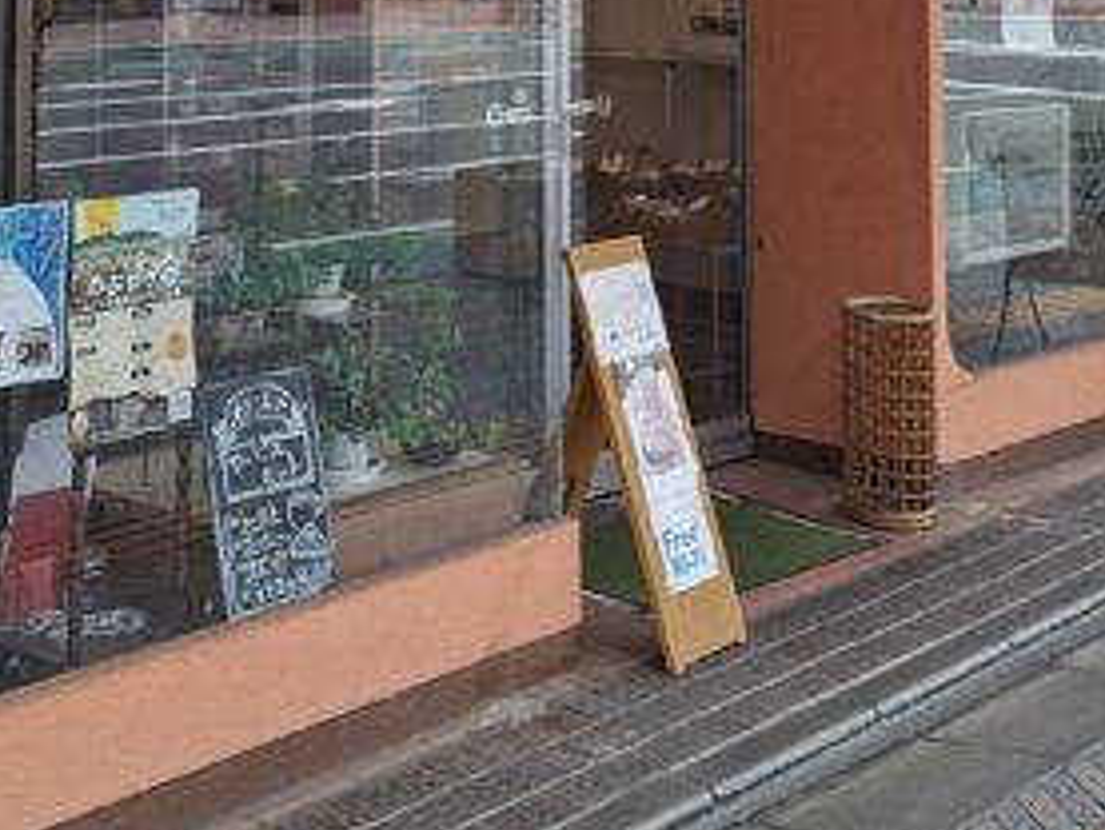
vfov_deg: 21.6
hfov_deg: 30.3
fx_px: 2012
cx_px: 295
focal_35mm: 63
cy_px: -172
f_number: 1.8
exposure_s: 1/120
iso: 50
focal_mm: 5.54
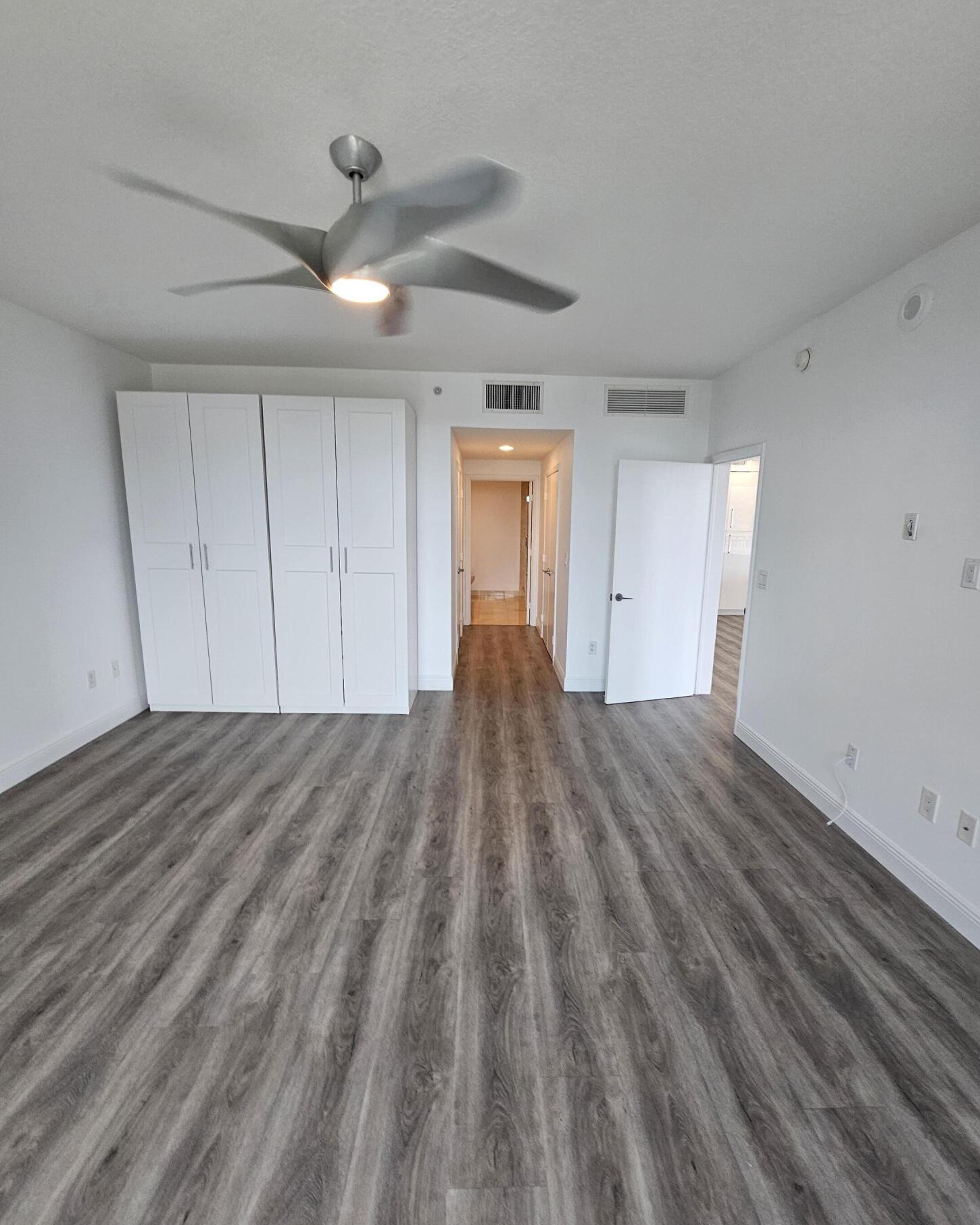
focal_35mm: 14
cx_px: 502
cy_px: 610
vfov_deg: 100.7
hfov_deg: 88.0
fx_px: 508
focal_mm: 2.2
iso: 80
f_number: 2.2
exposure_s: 1/60
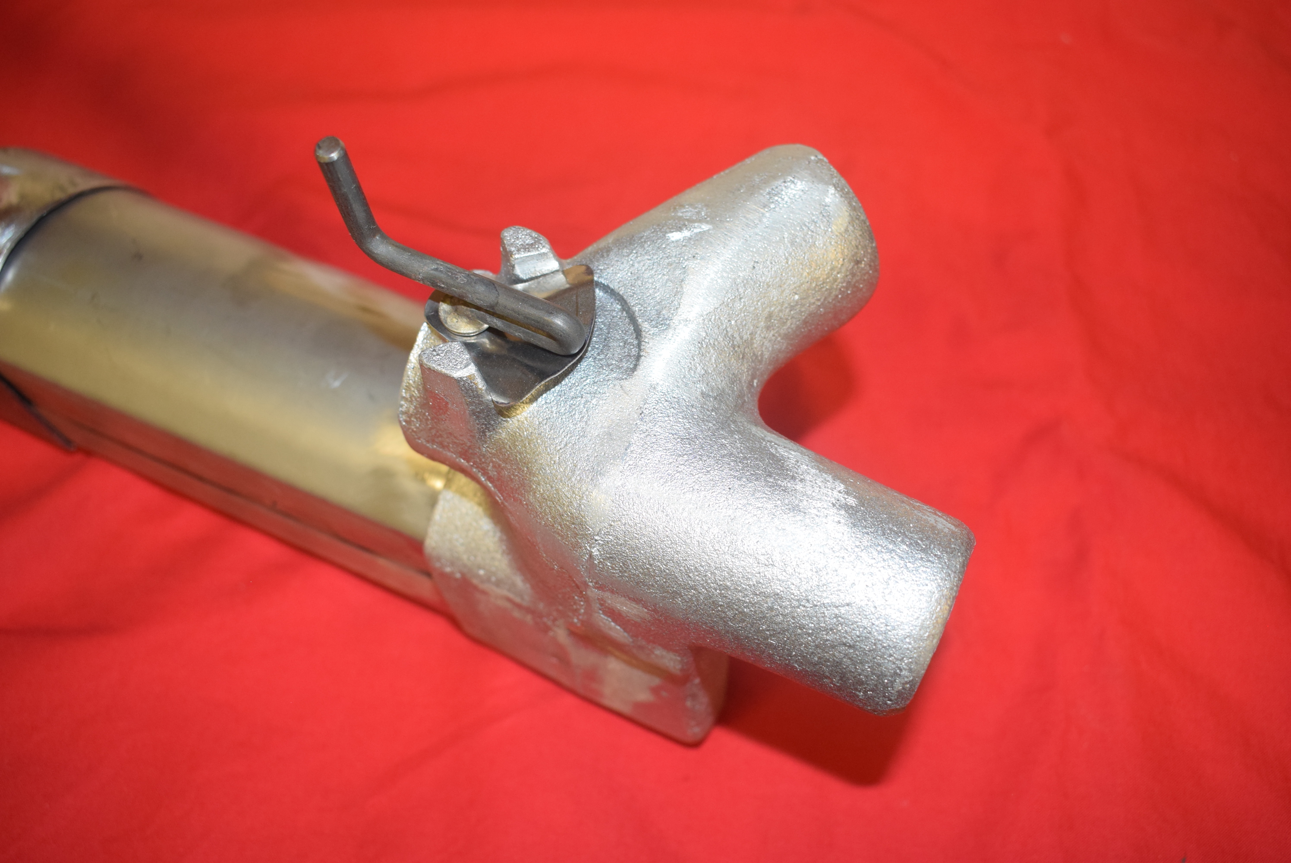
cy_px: 432
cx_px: 646
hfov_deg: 57.2
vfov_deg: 40.0
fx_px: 1184
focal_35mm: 33
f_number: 5
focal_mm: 22
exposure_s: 1/40
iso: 800
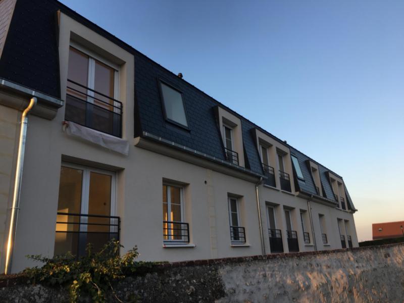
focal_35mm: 29
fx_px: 338
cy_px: 152
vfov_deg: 48.2
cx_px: 202
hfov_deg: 61.7
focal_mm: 4.15
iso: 25
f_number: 2.2
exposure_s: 1/200
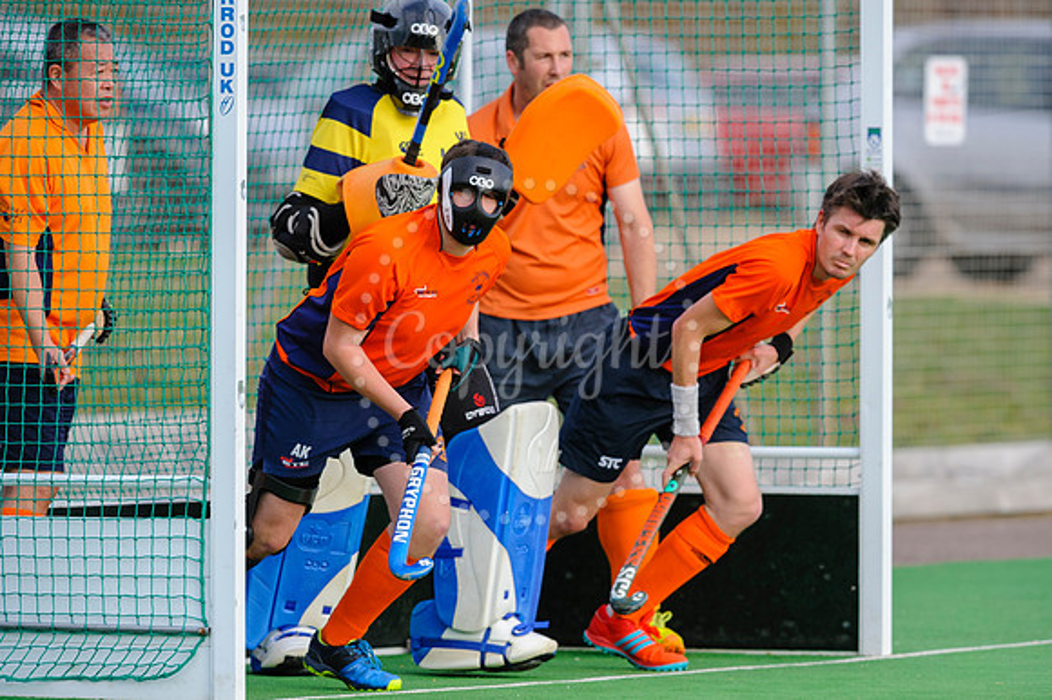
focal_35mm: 478
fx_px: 13949
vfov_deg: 2.9
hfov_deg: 4.3
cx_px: 591
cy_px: 318
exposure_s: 1/2000
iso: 1250
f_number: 4.8
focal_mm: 420
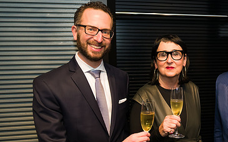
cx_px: 171
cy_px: 79
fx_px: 292
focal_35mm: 47
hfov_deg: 41.4
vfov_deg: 27.4
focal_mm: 29
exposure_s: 1/125
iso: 1600
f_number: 3.2
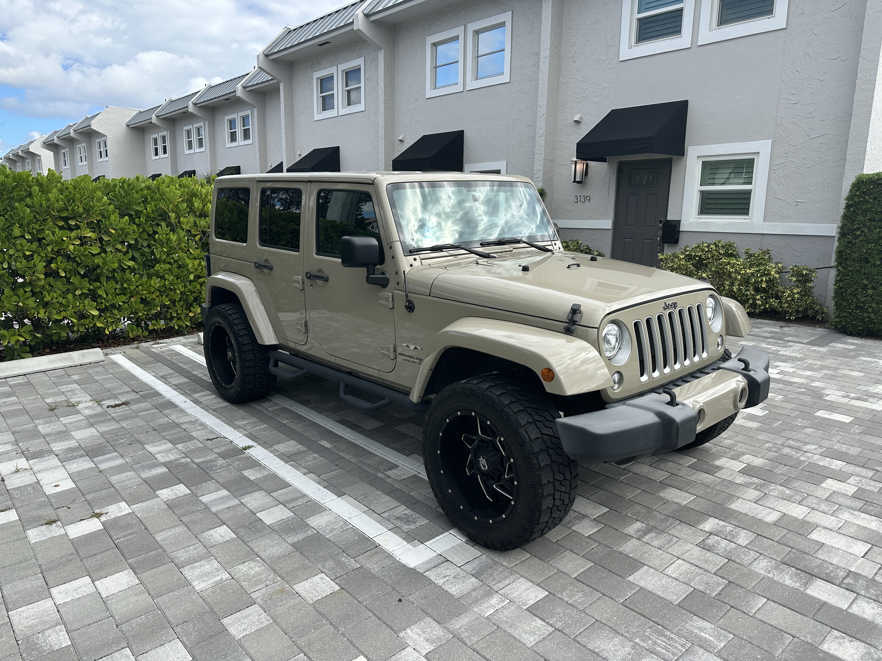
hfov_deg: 71.6
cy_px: 330
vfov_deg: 56.8
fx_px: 612
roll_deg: -0.9
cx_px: 441
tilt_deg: -11.1
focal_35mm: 24
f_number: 1.78
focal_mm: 6.86
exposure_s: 1/2591
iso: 80
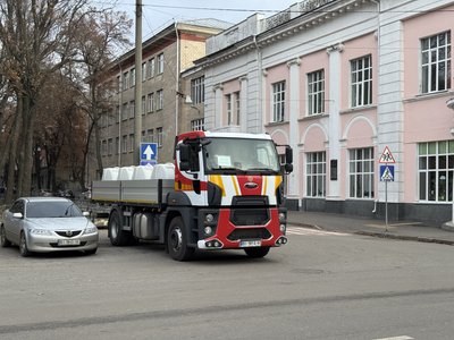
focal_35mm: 48
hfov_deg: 39.7
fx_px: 630
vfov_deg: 30.3
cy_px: 170
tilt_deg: +2.4
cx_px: 227
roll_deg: -0.2
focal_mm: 6.76
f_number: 1.78
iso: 64
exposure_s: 1/1263
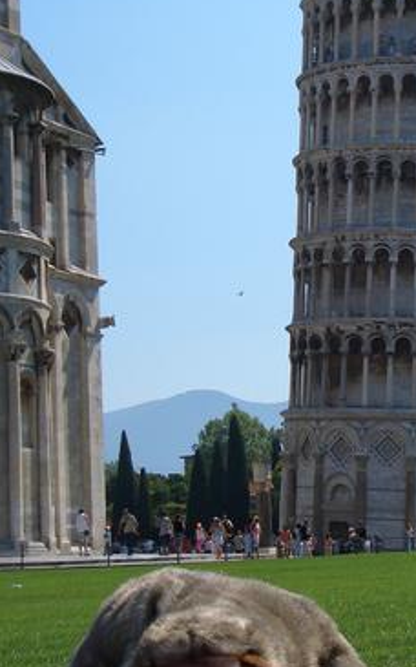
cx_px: 347
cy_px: 296
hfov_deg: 14.3
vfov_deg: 22.8
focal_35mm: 91
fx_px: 1651
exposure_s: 1/500
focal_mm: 8.2
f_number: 5
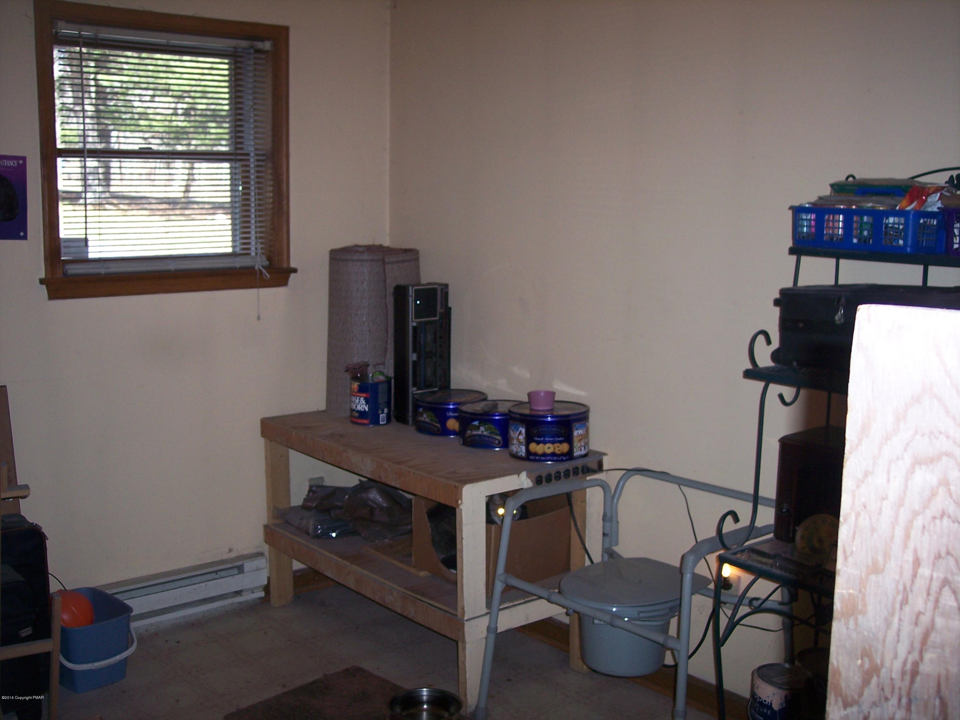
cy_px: 360
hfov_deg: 47.9
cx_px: 480
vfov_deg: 36.8
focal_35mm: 39
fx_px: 1082
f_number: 2.8
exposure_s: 1/60
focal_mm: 8
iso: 100
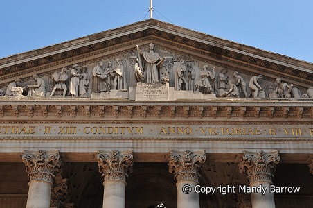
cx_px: 156
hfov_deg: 30.6
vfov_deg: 20.5
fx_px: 573
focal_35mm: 66
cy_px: 104
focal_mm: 44
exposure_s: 1/60
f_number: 16
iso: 200
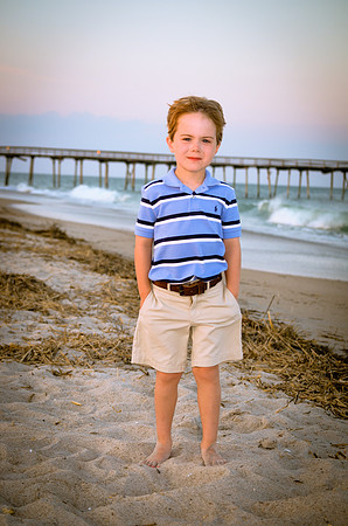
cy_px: 263
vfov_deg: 24.7
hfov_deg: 16.5
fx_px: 1202
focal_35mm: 82
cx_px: 174
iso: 200
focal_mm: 55
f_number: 5.6
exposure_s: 1/125
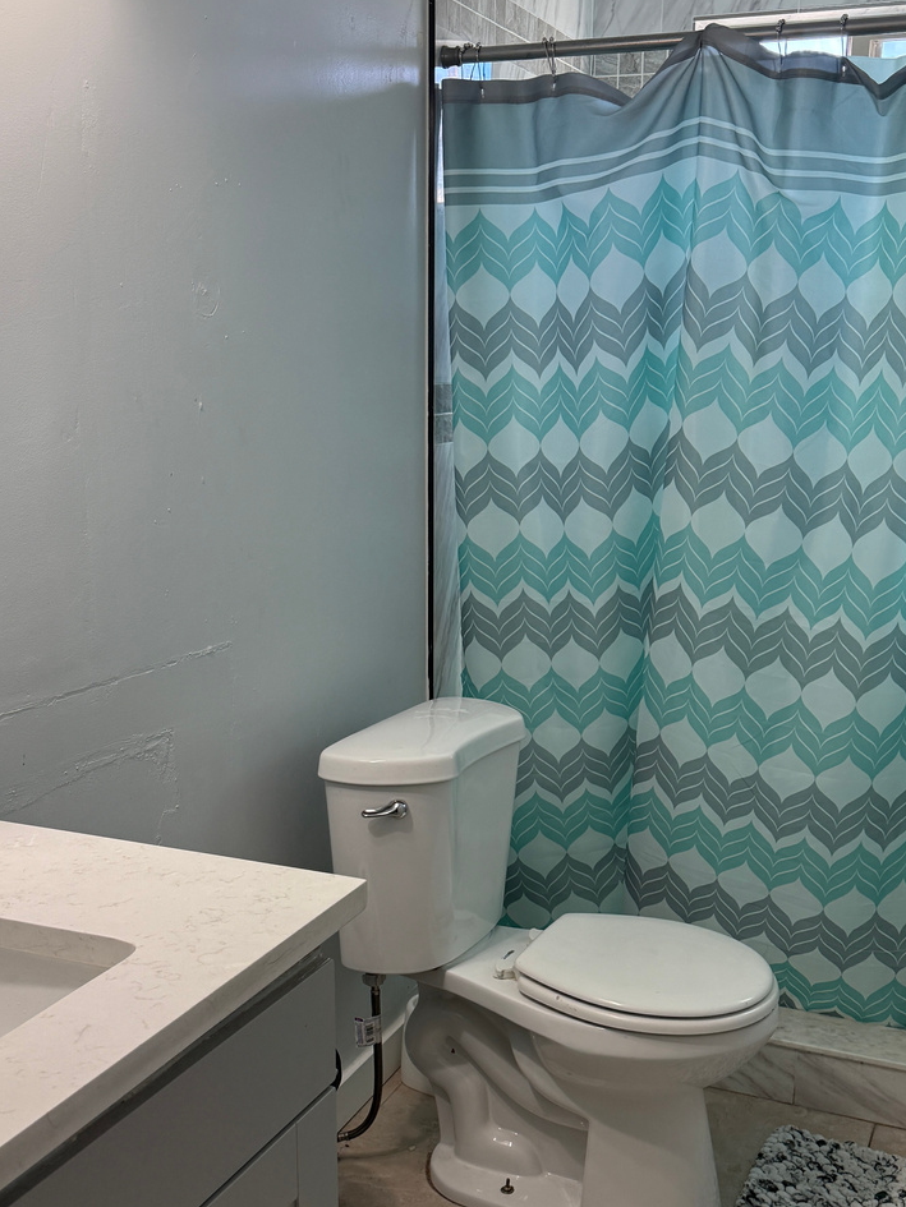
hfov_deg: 36.8
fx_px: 1361
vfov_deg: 47.3
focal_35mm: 39
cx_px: 488
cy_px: 770
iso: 160
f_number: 1.78
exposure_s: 1/232
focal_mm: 6.76
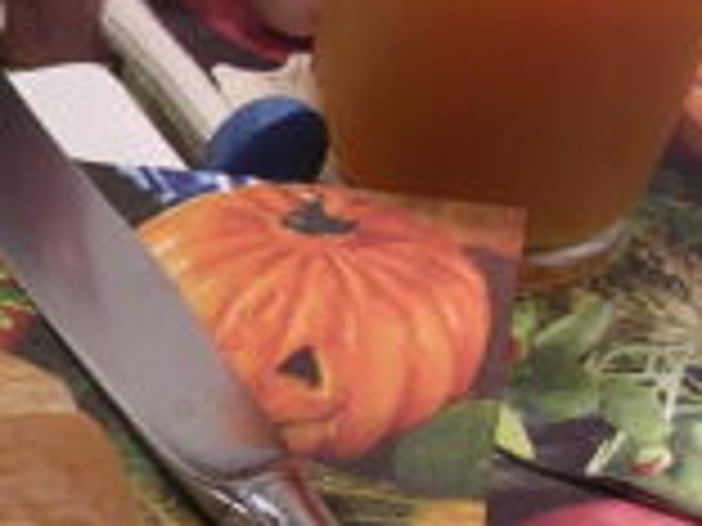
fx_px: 3164
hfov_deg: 11.7
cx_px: -540
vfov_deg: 9.5
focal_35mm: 156
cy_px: 171
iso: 100
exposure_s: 1/42.6
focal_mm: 5.8
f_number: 2.8
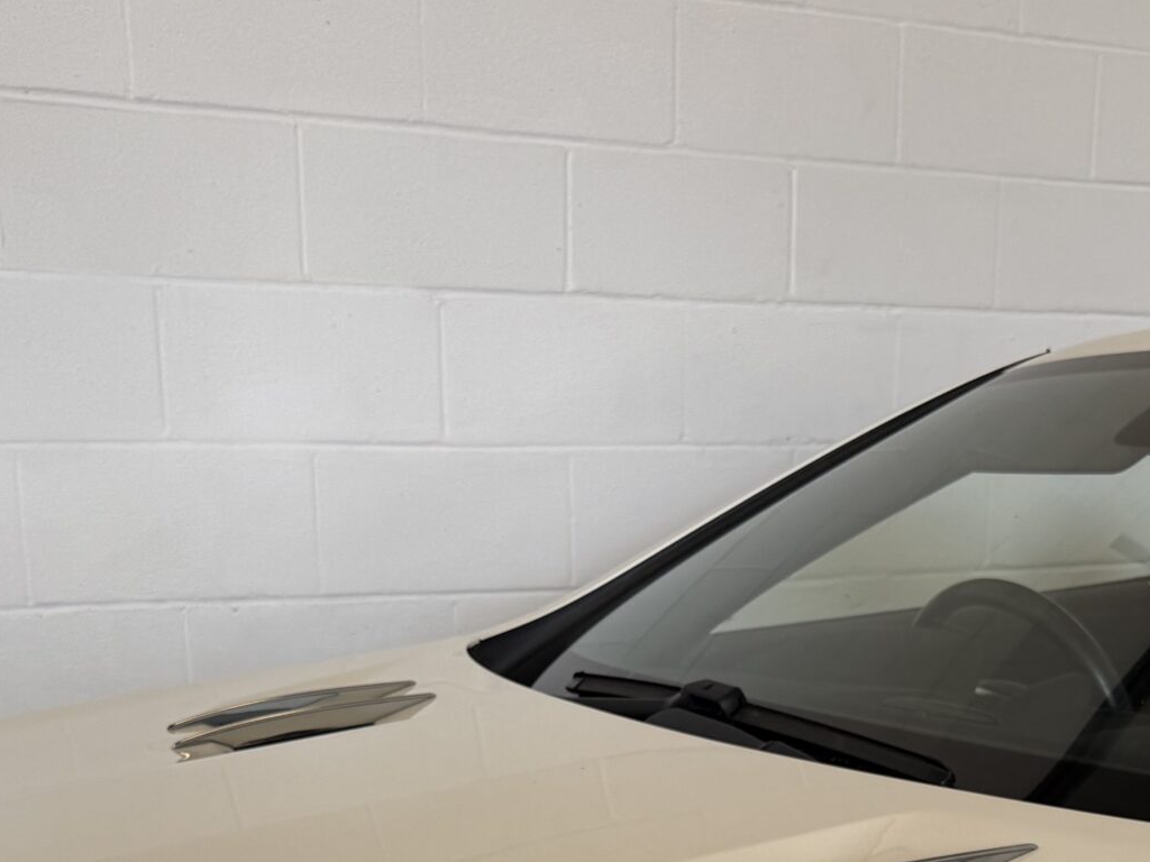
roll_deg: -1.0
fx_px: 1993
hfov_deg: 32.1
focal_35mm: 60
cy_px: 1063
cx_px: 706
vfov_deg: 22.3
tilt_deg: -17.5
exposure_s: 1/121
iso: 64
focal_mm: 6.76
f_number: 1.78
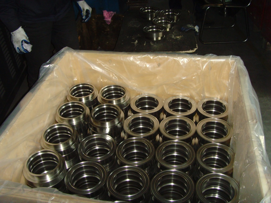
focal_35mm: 39
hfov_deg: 47.9
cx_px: 136
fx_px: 305
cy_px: 102
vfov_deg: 36.8
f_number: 3.5
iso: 200
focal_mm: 6.6
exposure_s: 1/45
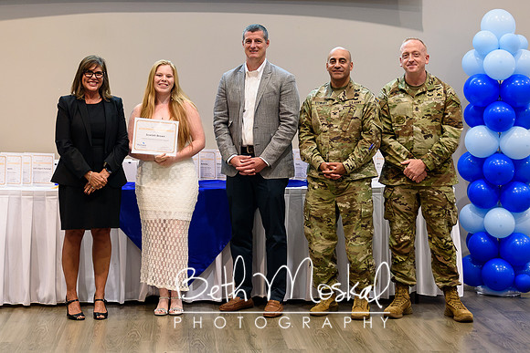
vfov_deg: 15.4
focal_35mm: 88
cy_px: 49
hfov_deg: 23.1
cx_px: 233
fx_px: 1295
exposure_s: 1/160
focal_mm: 45
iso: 1000
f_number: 2.8
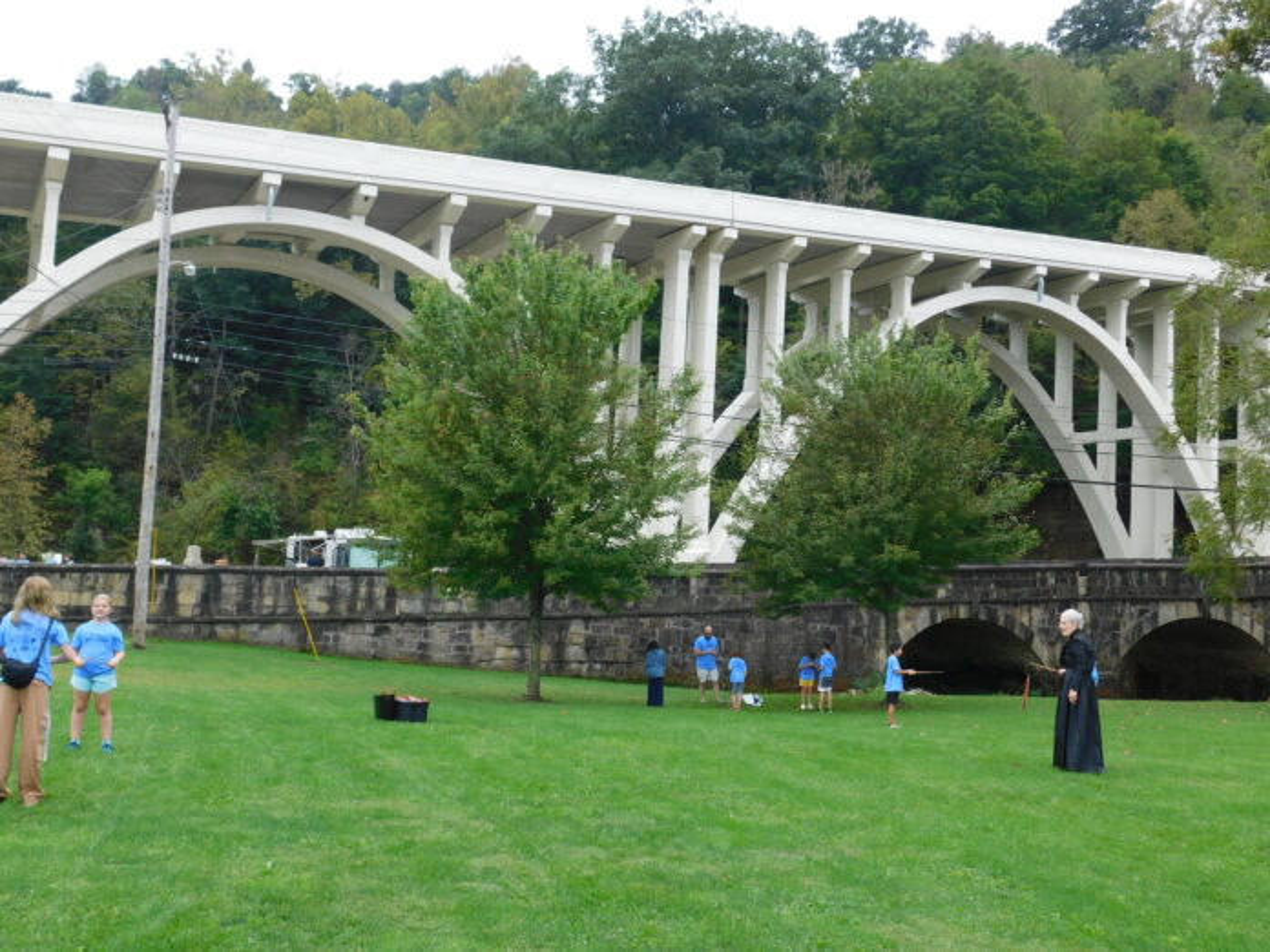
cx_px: 635
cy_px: 476
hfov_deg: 51.4
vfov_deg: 39.7
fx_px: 1321
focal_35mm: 36
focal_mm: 6.3
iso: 125
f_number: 3.5
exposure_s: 1/60
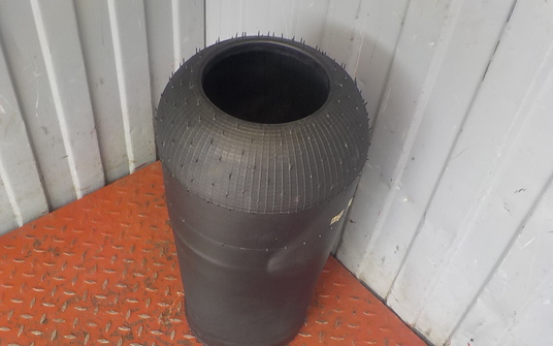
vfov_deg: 33.4
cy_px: 216
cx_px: 247
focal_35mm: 38
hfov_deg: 51.4
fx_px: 573
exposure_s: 1/30
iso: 125
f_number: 3.3
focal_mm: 4.1
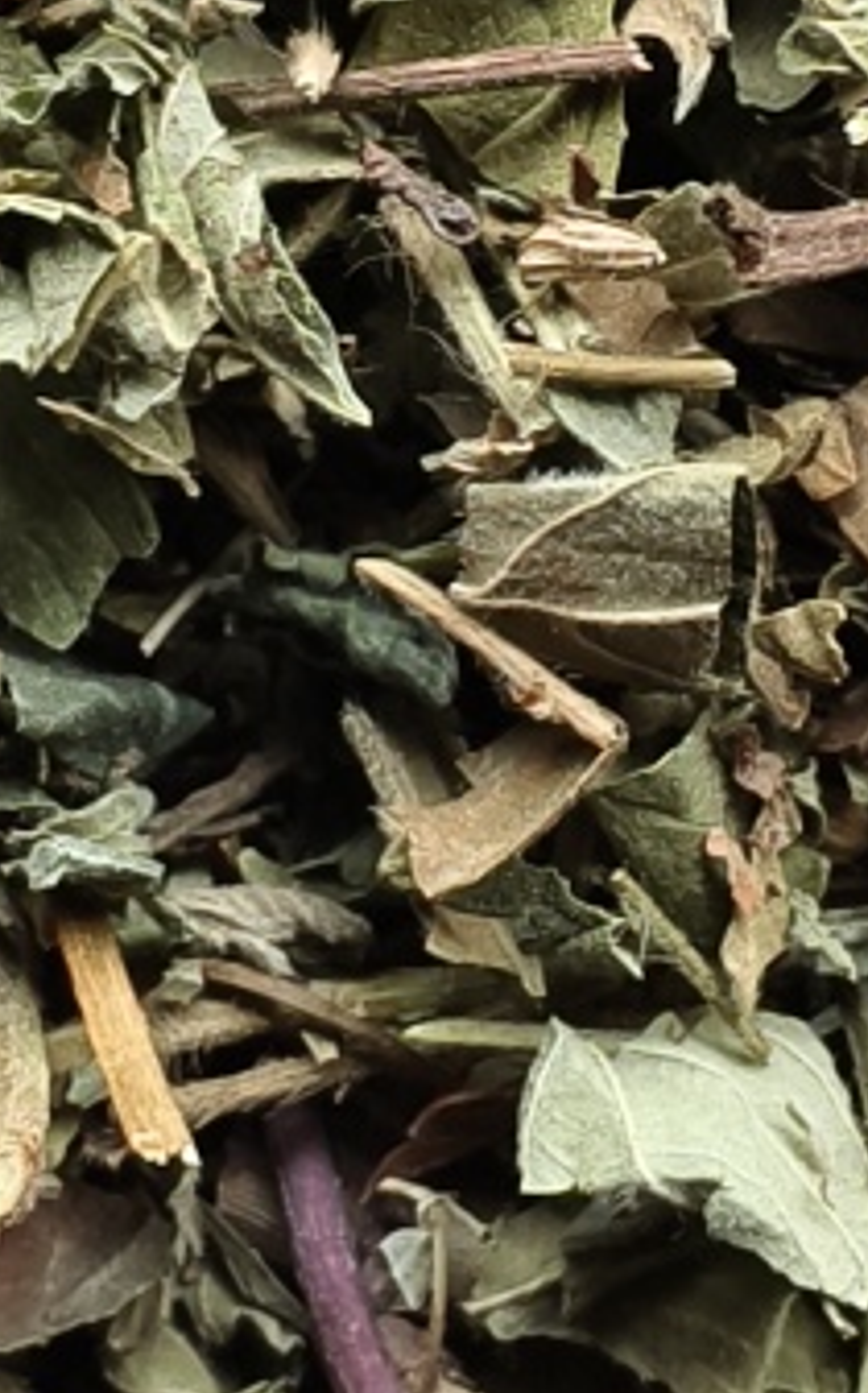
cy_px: 494
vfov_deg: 24.6
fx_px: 3186
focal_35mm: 84
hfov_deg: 15.5
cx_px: 529
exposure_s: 1/50
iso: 364
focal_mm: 2.32
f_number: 2
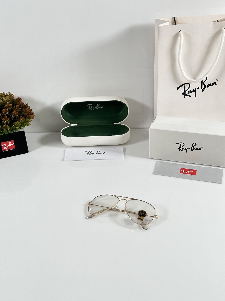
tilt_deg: -30.6
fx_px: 416
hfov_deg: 30.3
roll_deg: +2.4
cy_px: 150
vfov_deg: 39.7
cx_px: 112
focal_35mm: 48
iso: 80
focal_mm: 6.86
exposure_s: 1/100
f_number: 1.78
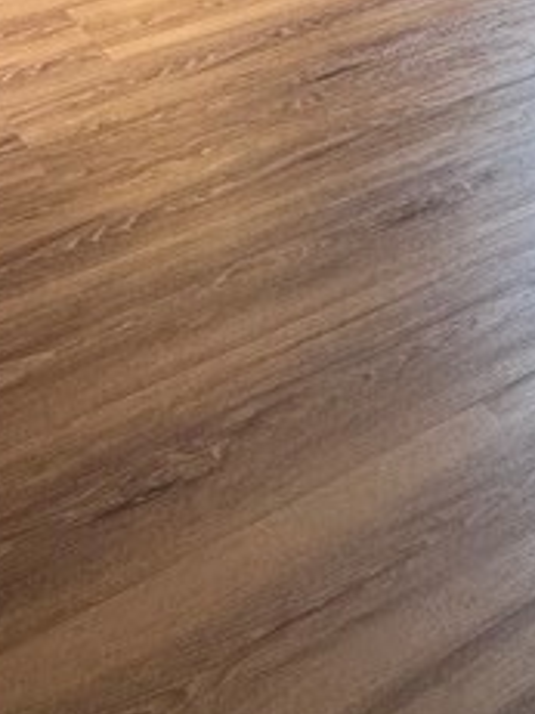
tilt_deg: -2.0
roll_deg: -0.3
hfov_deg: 23.3
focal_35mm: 62
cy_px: -627
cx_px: 102
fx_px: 1279
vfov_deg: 20.2
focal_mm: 2.22
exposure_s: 1/120
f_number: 2.2
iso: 200
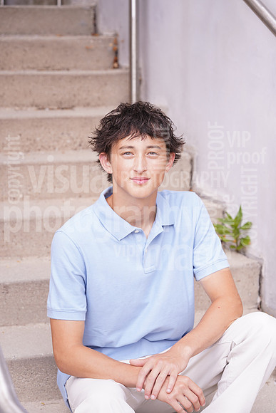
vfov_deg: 21.2
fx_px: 1103
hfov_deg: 14.3
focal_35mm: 96
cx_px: 138
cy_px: 206
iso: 100
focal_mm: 96
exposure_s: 1/100
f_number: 5
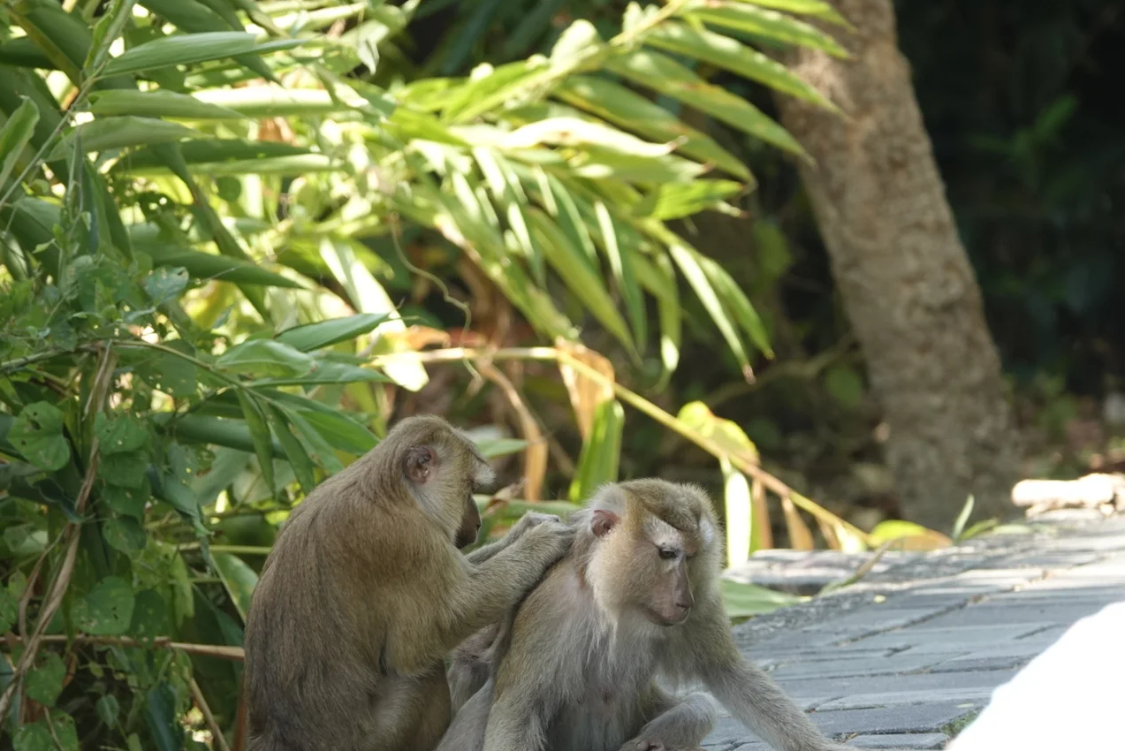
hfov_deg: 2.7
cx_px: 572
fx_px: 23541
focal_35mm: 753
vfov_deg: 1.8
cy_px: 451
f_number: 4
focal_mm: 220
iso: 250
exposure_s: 1/250
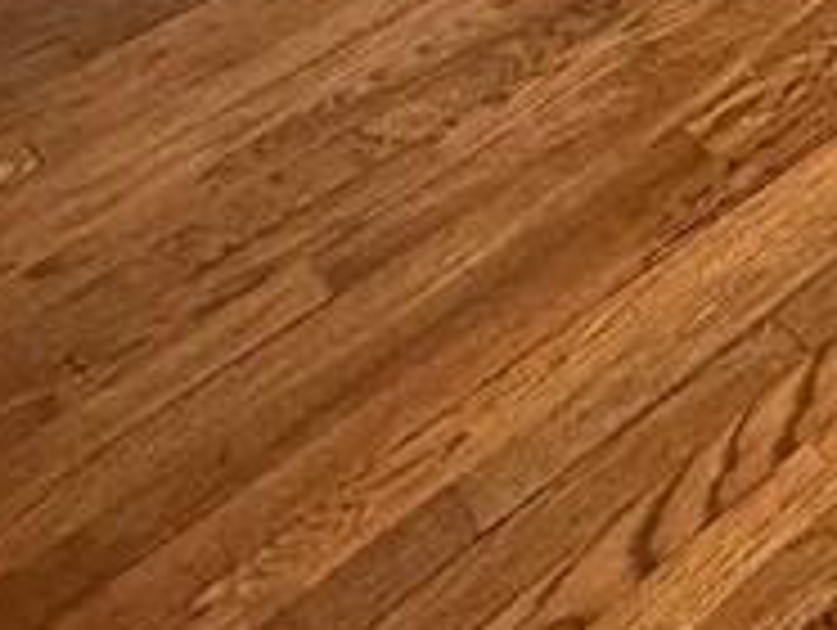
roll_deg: +0.4
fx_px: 1864
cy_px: -1076
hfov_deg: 22.9
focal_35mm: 77
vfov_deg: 12.5
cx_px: 1053
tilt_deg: -8.5
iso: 320
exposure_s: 1/60
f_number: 2.2
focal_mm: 2.22
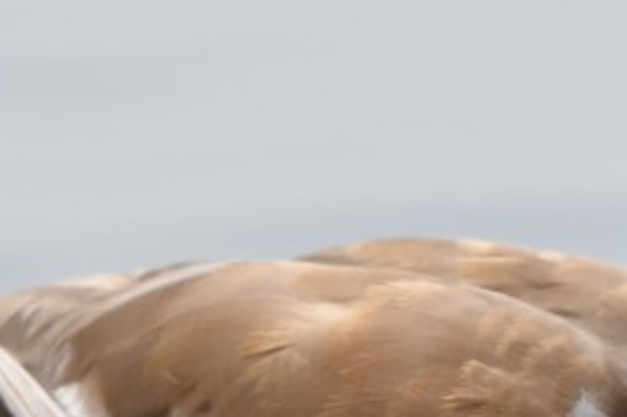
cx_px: 698
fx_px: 29955
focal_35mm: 1721
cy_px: 508
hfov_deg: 1.2
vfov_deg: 0.8
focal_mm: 300
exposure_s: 1/640
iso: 400
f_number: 5.6
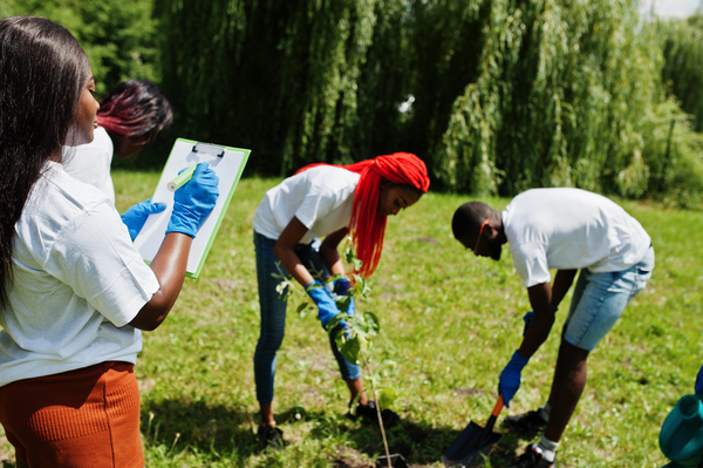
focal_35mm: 35
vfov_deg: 37.8
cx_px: 352
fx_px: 683
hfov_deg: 54.5
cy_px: 234
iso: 200
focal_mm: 35
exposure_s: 1/3200
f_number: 3.5
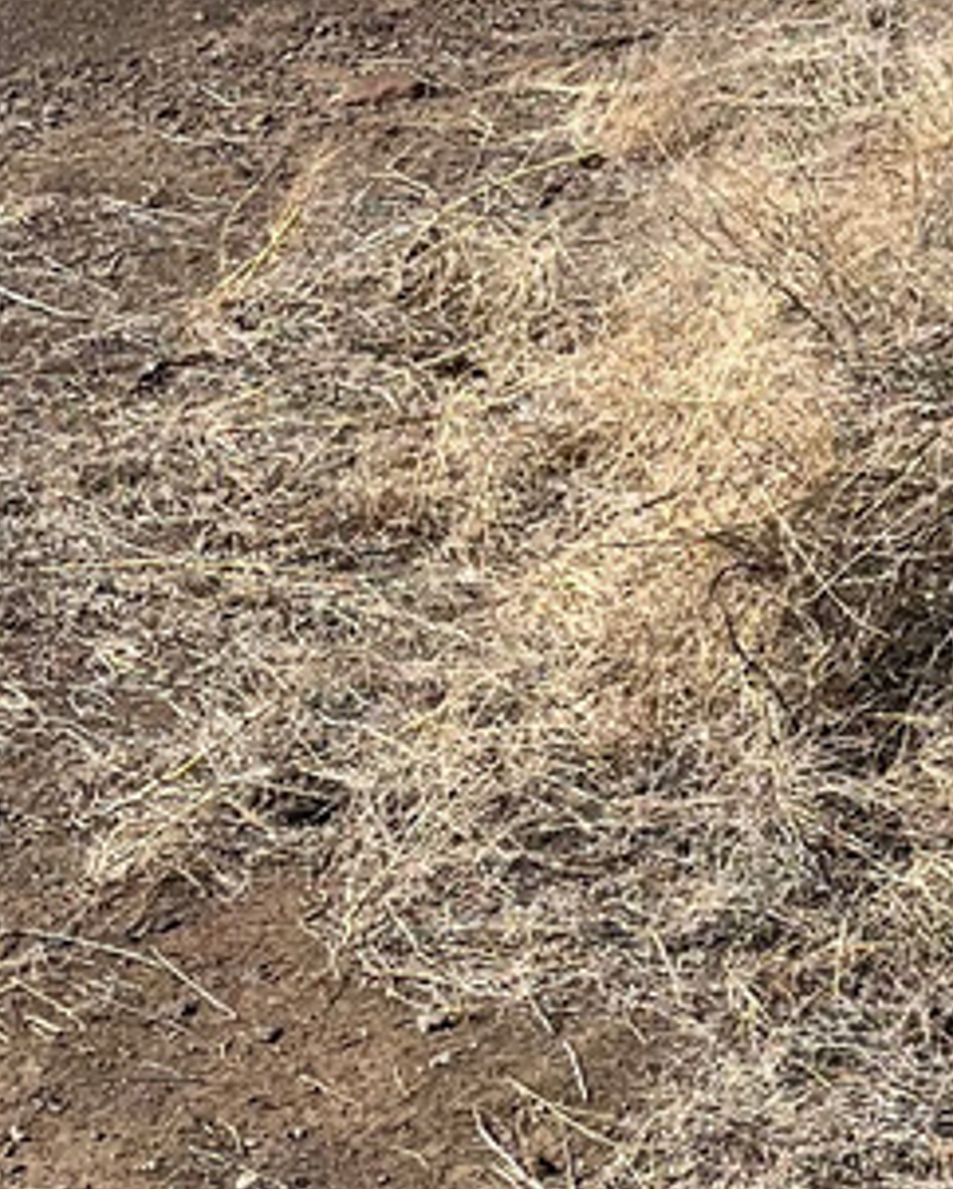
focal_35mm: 129
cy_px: 339
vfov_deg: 14.9
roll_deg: -5.7
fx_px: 4543
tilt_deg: -11.5
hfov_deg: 11.0
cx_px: 1815
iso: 50
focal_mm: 5.1
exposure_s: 1/5319
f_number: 1.6
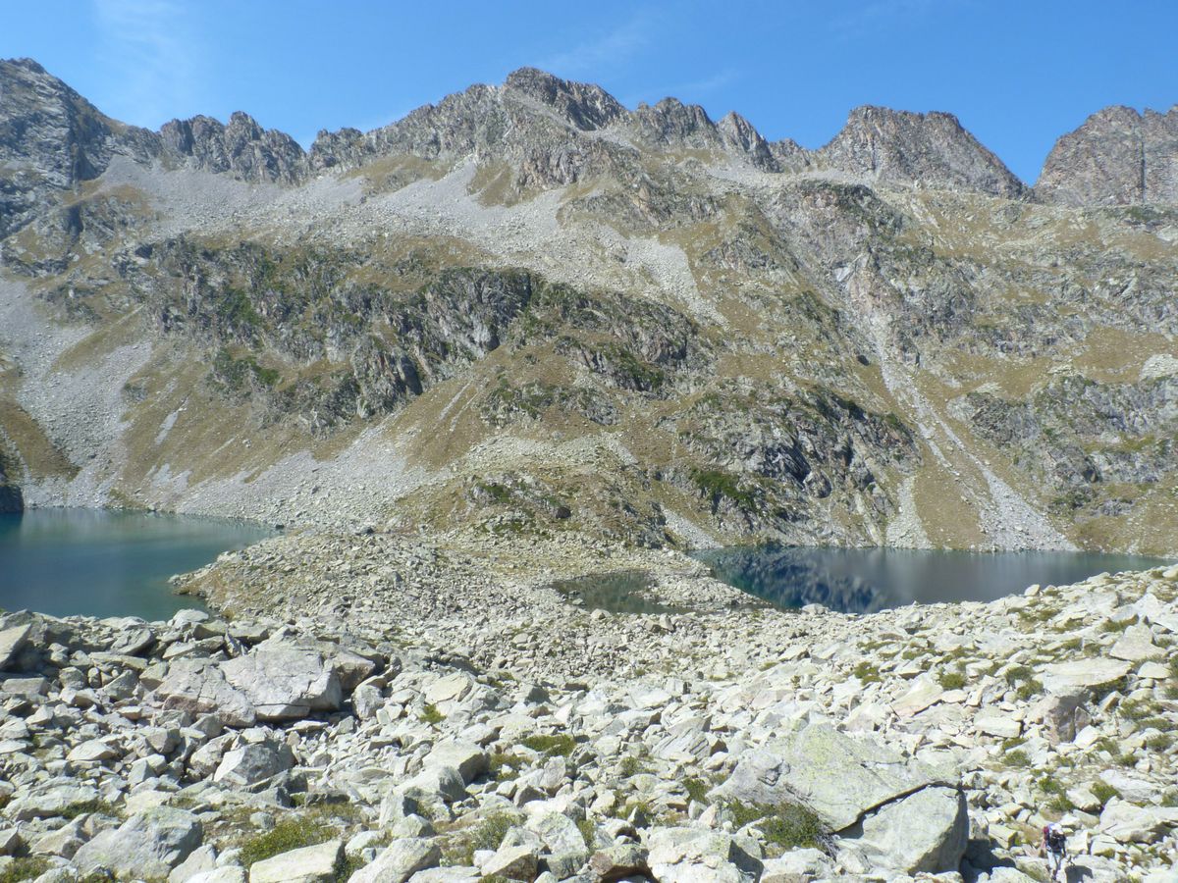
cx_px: 589
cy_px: 442
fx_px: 851
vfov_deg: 54.9
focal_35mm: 25
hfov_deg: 69.4
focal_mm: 4.5
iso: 80
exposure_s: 1/100
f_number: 8
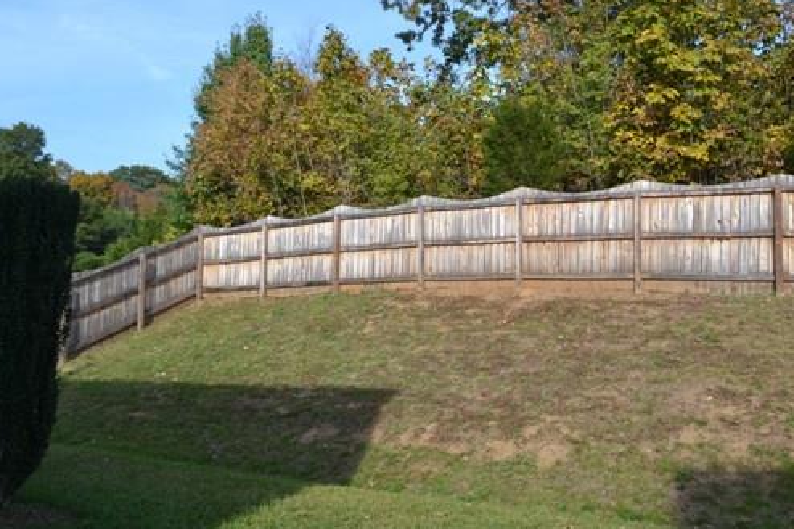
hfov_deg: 53.9
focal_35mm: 35
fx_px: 772
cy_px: 255
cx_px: 489
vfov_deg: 37.8
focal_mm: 18
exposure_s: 1/200
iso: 100
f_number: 7.1
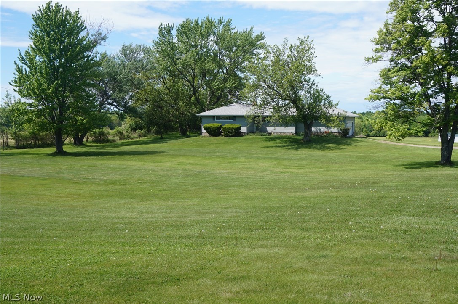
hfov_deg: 49.6
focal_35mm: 39
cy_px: 152
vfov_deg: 34.2
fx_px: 496
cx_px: 229
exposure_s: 1/80
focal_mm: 26
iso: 100
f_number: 13
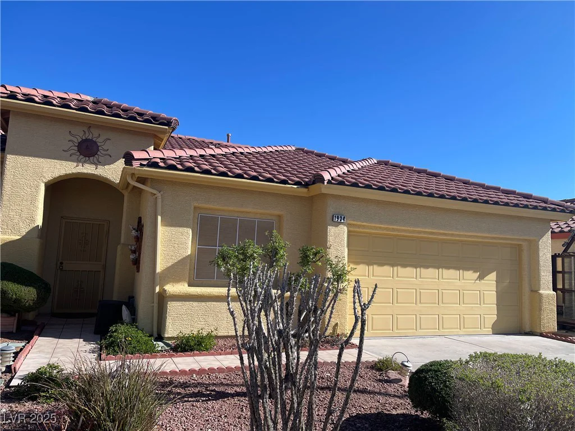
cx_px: 288
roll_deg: -2.7
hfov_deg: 69.4
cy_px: 216
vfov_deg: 54.9
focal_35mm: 25
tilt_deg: +5.9
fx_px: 415
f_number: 1.6
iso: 32
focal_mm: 5.1
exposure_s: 1/3257
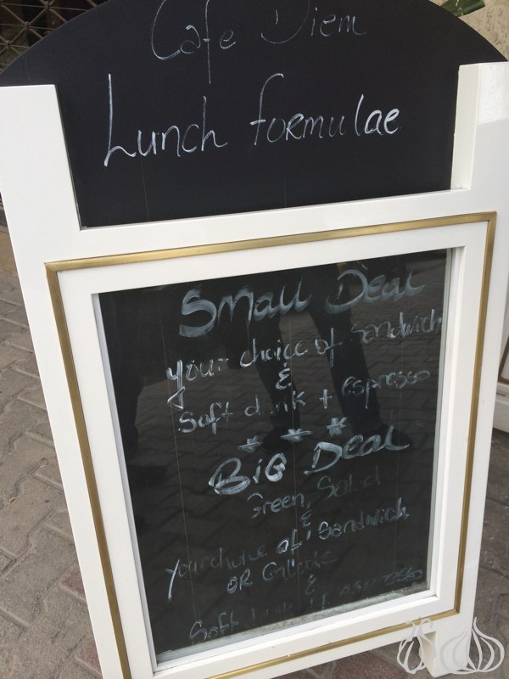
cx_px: 254
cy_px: 340
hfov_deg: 46.8
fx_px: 588
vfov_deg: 60.0
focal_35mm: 30
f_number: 2.2
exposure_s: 1/148
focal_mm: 4.12
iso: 32
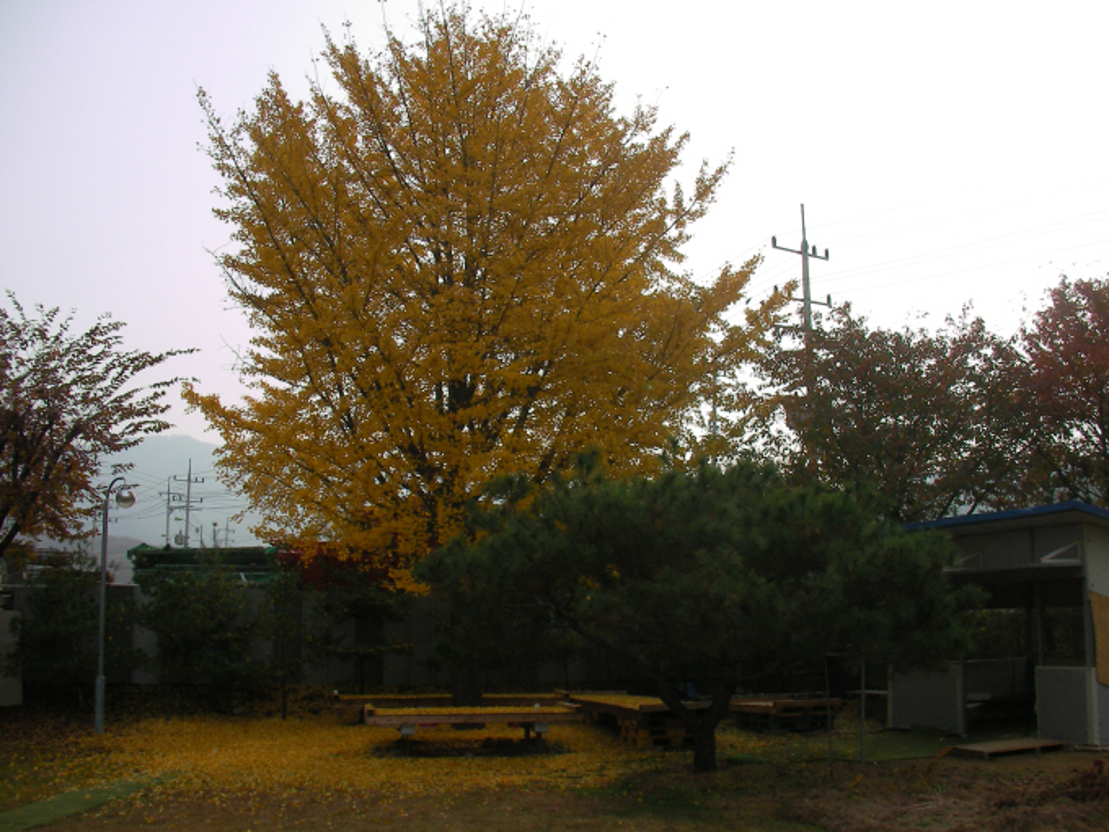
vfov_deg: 35.1
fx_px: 1314
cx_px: 554
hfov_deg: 45.8
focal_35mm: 41
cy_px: 416
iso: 50
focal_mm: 6.3
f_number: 4.5
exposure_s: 1/520
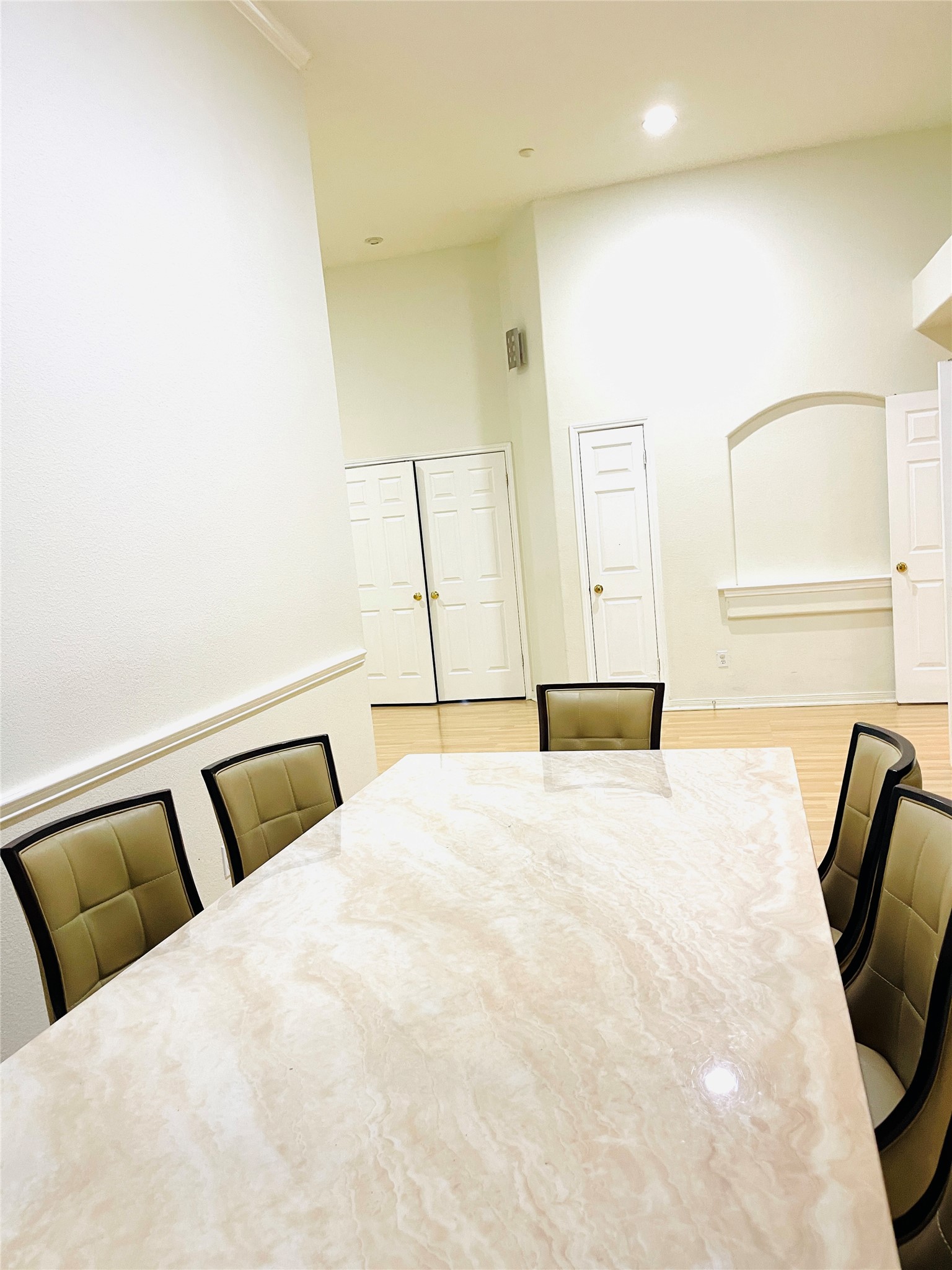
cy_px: 635
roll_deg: +5.2
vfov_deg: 69.4
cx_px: 476
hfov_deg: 54.9
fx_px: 917
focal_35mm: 25
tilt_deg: -8.3
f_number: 1.6
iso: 160
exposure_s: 1/60
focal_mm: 5.1
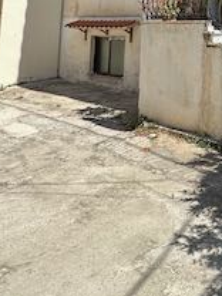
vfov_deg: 37.2
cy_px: -26
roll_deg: +0.3
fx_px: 368
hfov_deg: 28.7
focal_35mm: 43
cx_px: 273
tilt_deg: +6.8
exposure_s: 1/801
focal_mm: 2.22
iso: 40
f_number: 2.2
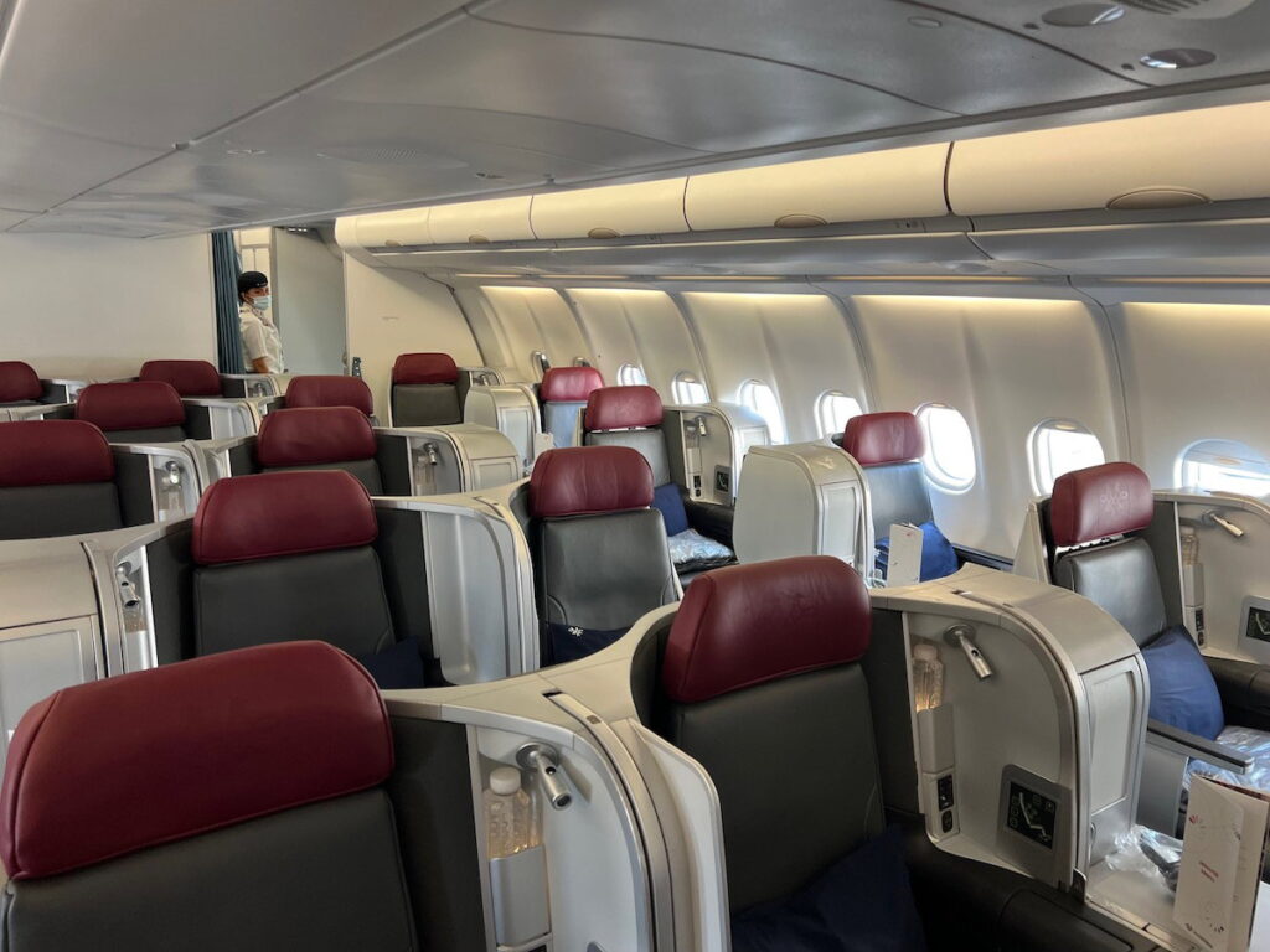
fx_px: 954
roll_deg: +0.1
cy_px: 476
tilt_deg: -9.7
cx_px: 635
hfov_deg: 67.3
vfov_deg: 53.1
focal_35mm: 26
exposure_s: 1/100
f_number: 1.5
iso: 125
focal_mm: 5.7
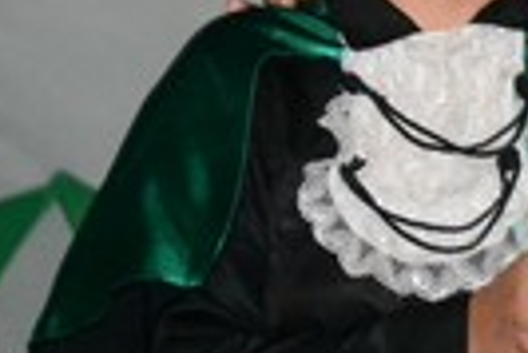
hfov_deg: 4.8
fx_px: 6324
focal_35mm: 431
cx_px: 580
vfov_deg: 3.2
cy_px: 56
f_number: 5.6
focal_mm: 85
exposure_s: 1/80
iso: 3200
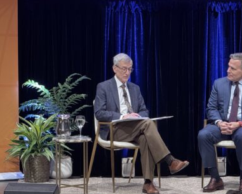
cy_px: 71
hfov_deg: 8.2
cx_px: 161
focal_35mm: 236
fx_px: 1691
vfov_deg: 6.6
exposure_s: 1/60
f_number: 2.8
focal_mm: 15.66
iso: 500
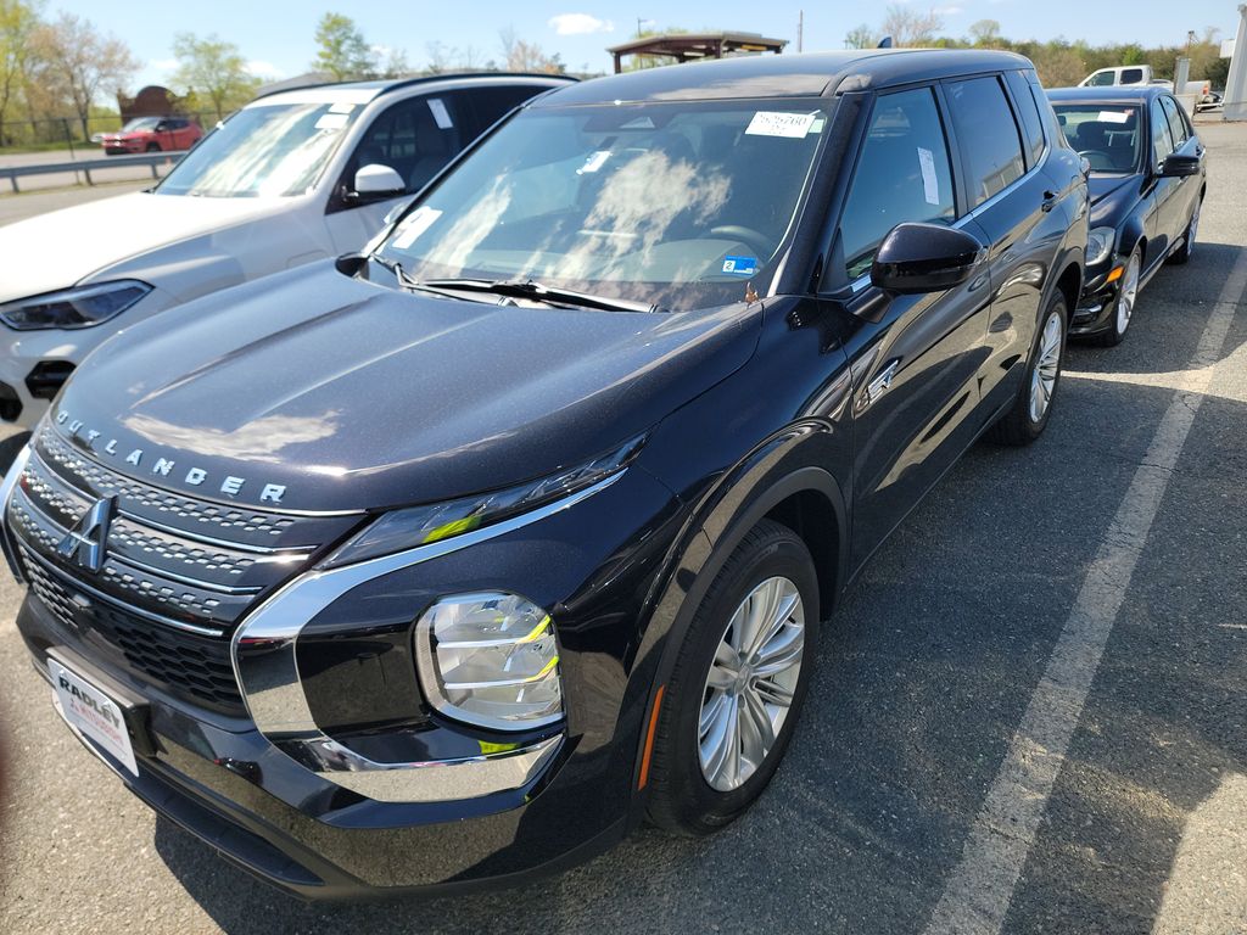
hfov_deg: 71.6
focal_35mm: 24
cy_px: 468
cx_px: 624
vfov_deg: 56.8
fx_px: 865
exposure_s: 1/510
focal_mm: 6.7
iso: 50
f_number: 1.8
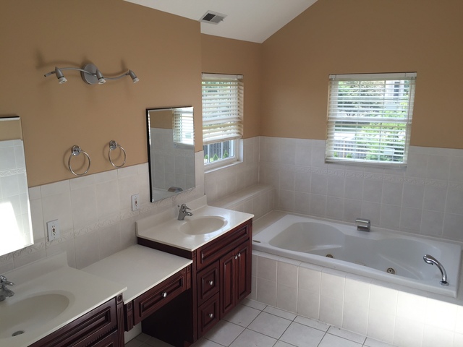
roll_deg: +0.7
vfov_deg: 48.2
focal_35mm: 29
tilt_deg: -11.0
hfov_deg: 61.7
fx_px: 388
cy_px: 174
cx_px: 232
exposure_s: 1/122
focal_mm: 4.15
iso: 32
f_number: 2.2
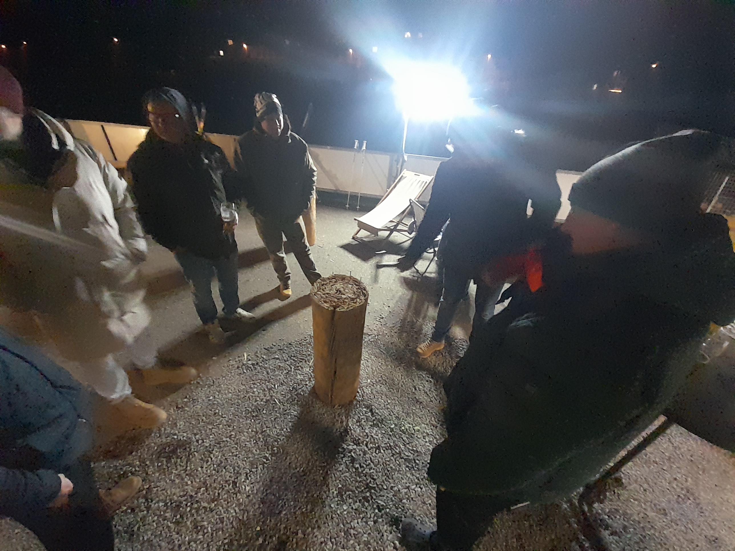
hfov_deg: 106.2
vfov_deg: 89.9
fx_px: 276
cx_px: 368
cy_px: 276
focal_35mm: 13
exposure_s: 1/10
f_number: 2.2
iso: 640
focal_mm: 1.13
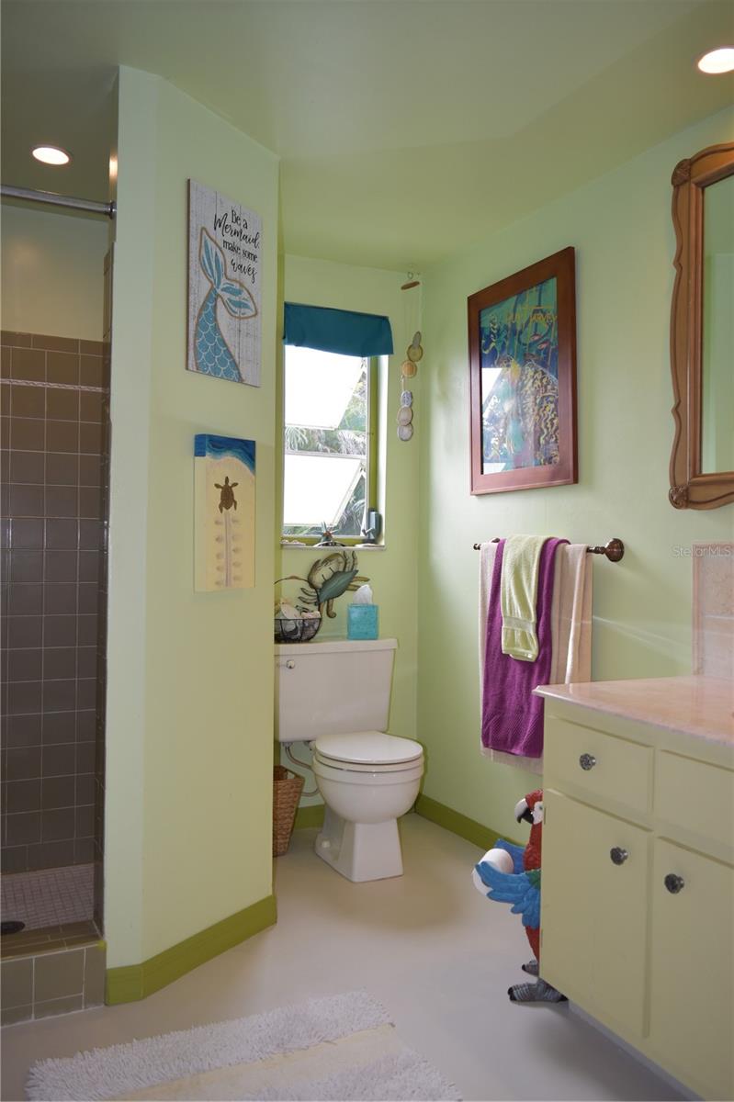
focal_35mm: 27
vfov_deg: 67.4
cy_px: 551
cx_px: 367
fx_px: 826
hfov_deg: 47.9
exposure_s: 1/100
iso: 400
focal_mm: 18
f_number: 4
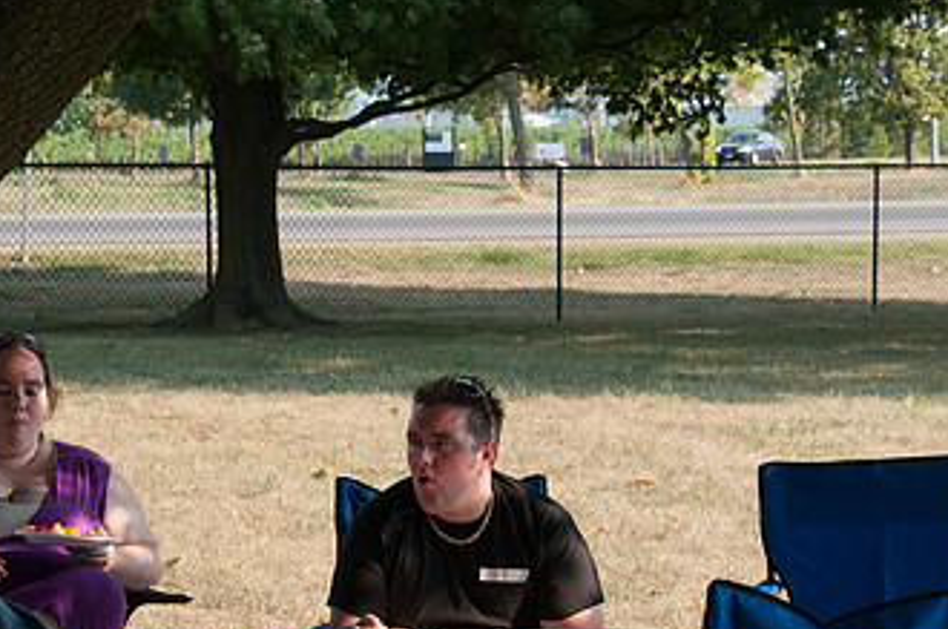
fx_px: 4023
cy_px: 490
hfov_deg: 13.4
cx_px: 431
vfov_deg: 8.9
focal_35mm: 153
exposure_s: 1/500
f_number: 8
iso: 640
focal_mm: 58
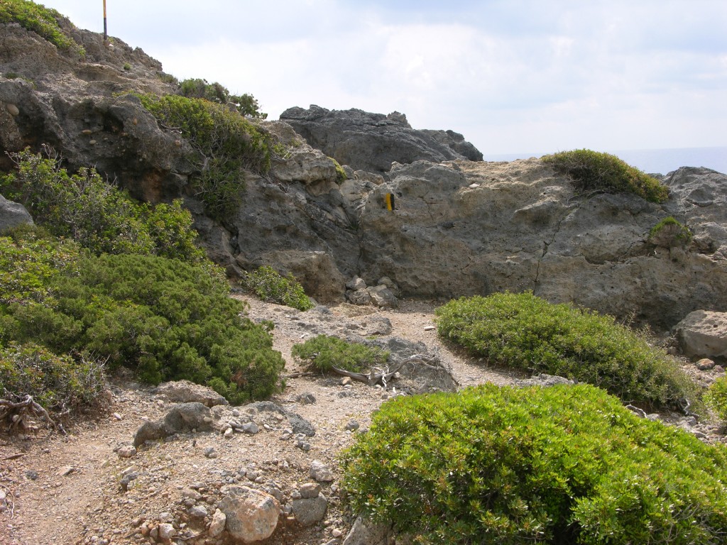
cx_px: 364
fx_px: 1050
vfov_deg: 29.1
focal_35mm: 50
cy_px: 272
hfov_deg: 38.2
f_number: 6
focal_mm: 12.7
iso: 50
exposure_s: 1/181
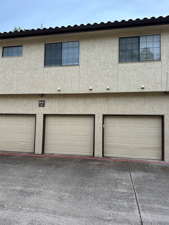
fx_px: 156
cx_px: 84
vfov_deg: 71.6
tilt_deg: +3.5
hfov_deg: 56.8
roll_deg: -1.5
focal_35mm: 24
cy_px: 112
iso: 125
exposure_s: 1/121
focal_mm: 6.86
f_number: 1.78
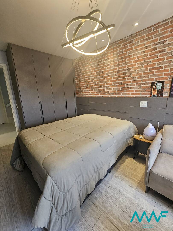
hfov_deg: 89.9
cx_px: 86
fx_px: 87
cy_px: 116
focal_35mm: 13
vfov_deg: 106.2
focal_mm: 2.2
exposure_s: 1/60
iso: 100
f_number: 2.2
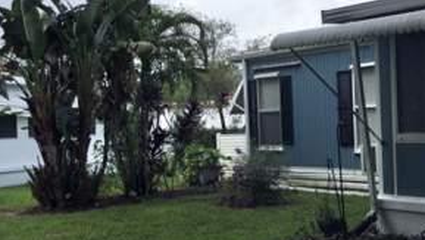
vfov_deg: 21.5
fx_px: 631
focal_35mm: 56
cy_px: 121
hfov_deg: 36.2
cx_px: 326
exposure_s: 1/867
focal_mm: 3.3
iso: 25
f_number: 2.4
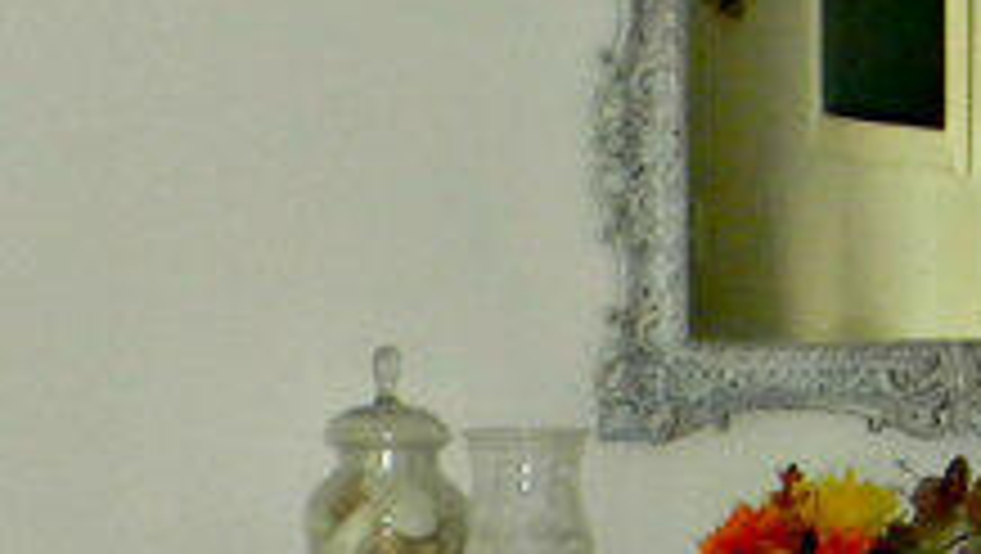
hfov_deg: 9.4
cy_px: 491
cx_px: 504
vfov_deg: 5.3
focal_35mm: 230
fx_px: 5987
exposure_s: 1/30
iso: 200
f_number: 3.7
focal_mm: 6.4
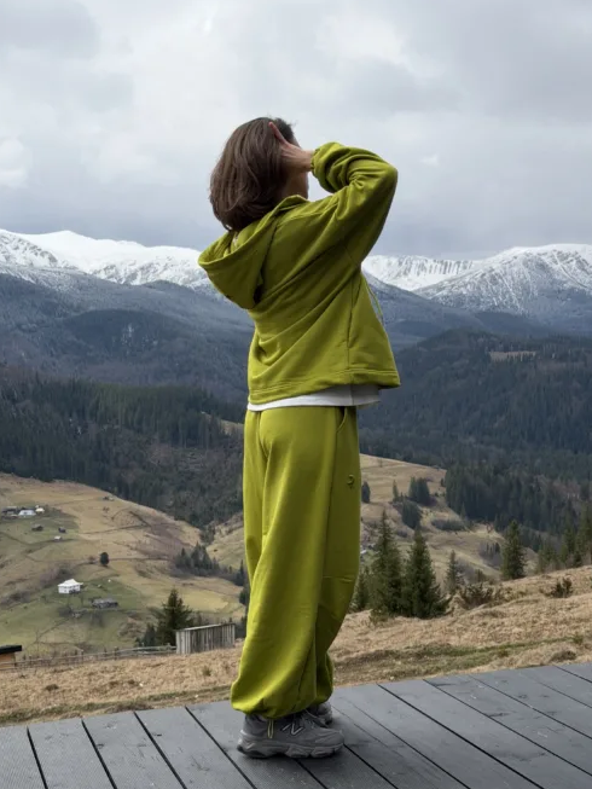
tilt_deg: -1.6
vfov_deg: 38.9
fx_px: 1117
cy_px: 397
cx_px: 294
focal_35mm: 49
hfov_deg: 29.7
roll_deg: +3.2
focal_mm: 6.76
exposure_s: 1/4329
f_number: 1.78
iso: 80
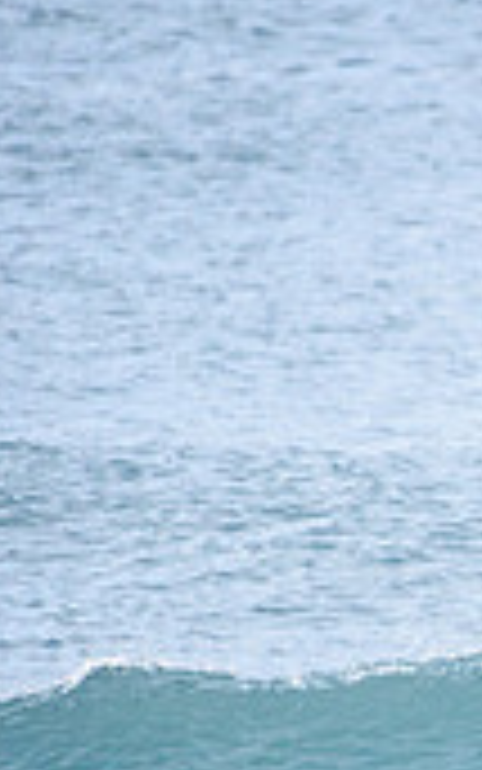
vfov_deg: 1.2
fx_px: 36519
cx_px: 1284
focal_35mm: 1739
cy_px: 790
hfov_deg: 0.8
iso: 900
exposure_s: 1/1000
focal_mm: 500
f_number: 5.6
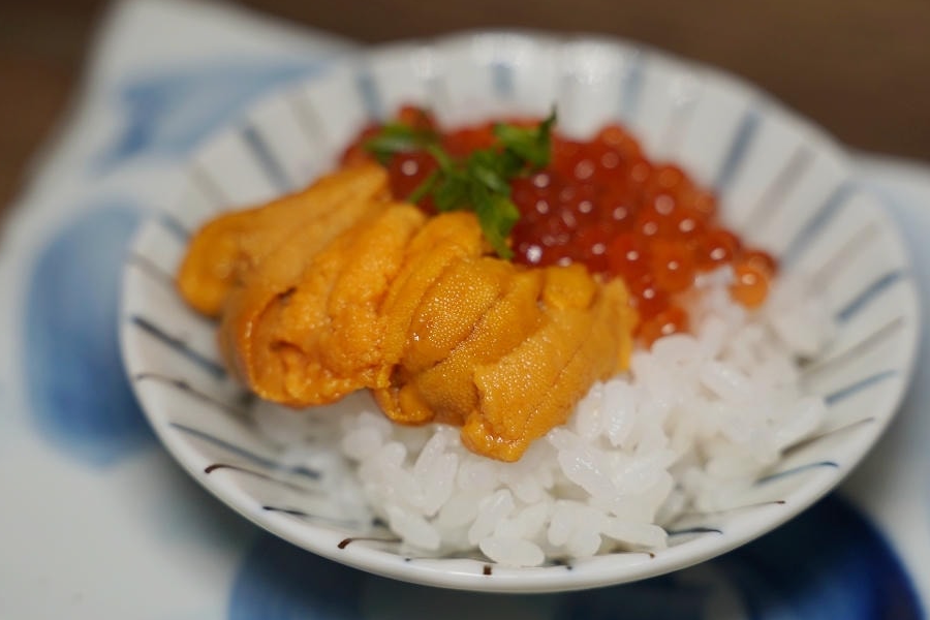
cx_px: 476
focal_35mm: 100
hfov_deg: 20.4
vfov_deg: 13.7
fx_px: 2583
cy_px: 308
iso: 100
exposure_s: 1/80
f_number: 4
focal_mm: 75
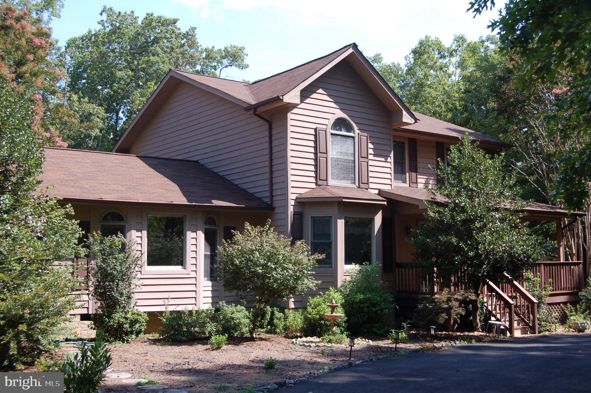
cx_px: 296
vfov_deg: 29.8
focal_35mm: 45
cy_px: 196
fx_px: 738
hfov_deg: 43.6
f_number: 7.1
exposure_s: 1/200
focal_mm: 30
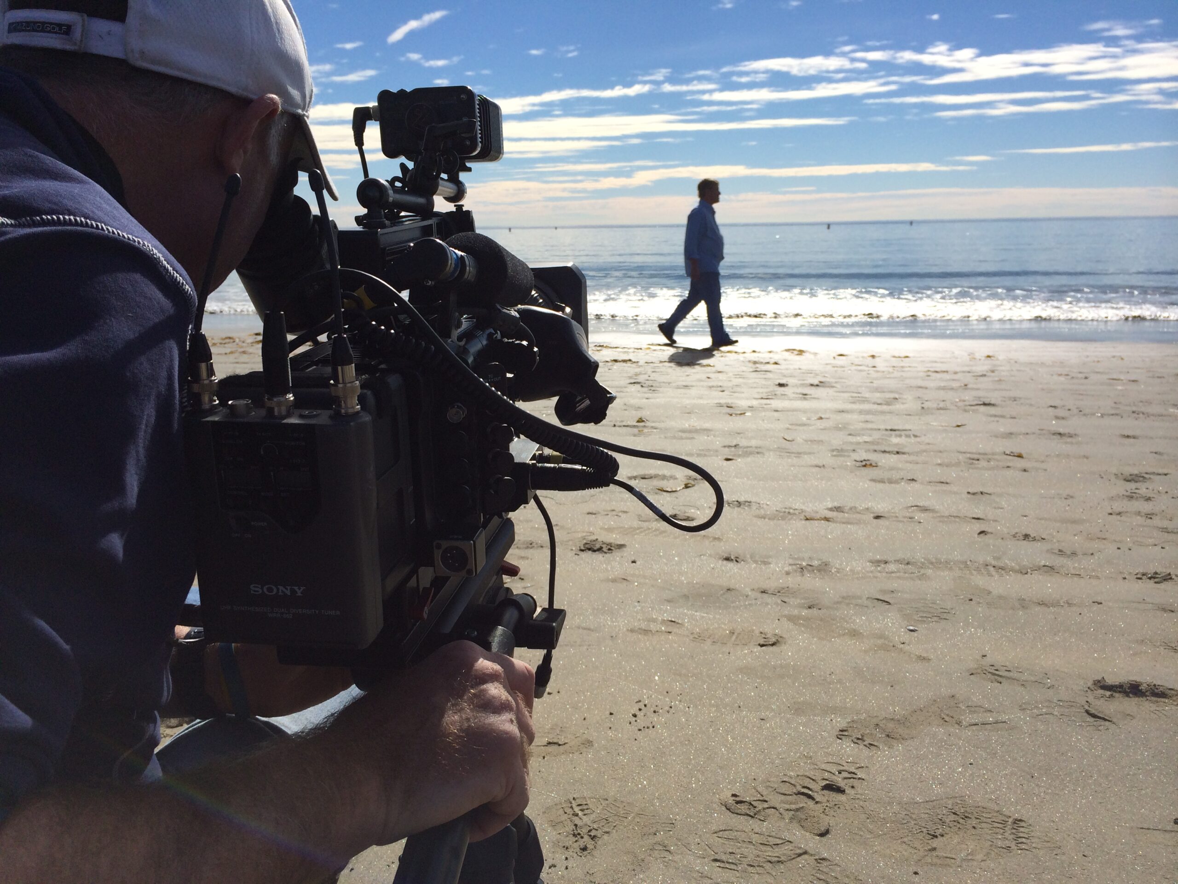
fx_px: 1021
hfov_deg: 60.0
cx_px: 589
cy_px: 442
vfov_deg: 46.8
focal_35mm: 30
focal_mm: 4.12
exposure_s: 1/5128
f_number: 2.2
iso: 32
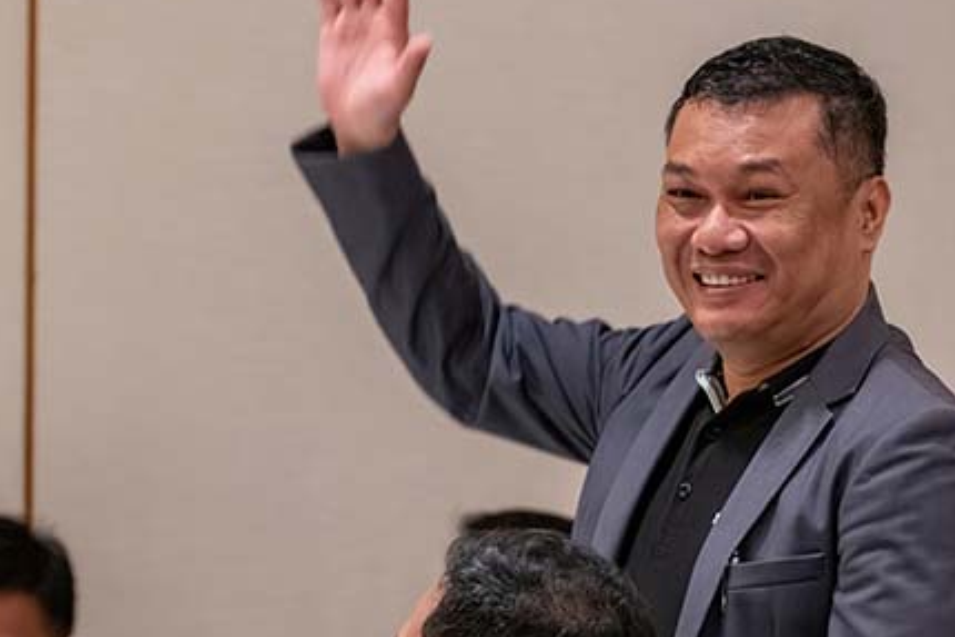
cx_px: 409
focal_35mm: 446
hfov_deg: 4.6
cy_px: 502
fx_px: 11835
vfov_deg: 3.1
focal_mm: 200
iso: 3200
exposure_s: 1/200
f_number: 3.5
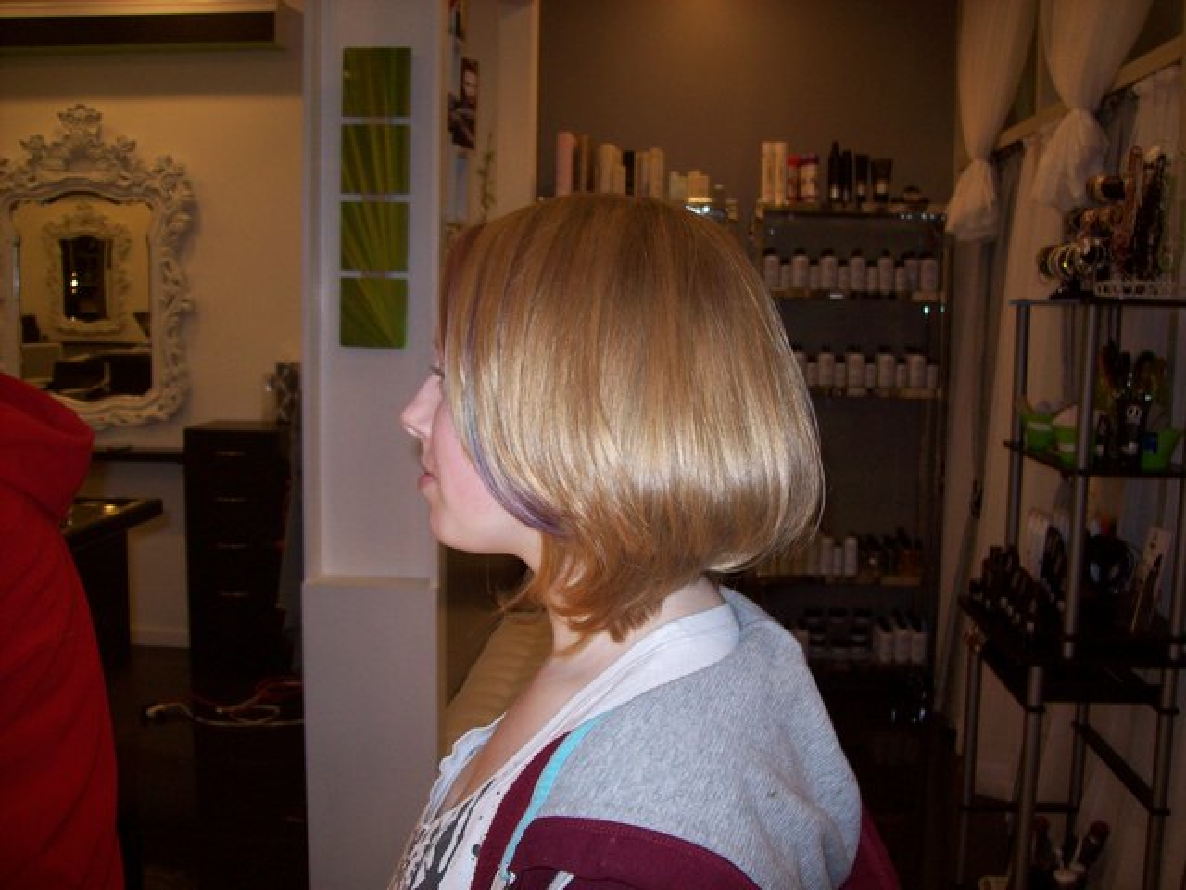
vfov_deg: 39.7
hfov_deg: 51.4
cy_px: 445
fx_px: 1233
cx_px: 593
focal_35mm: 36
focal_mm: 6
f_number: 2.7
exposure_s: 1/64
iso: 80
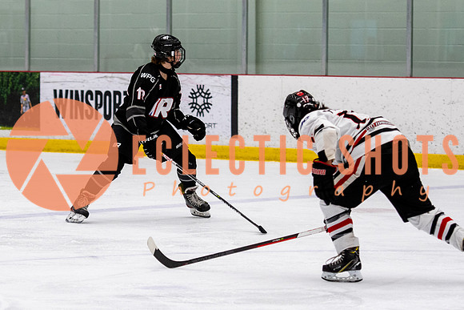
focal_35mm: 224
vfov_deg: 6.1
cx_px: 126
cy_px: 105
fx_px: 2888
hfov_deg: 9.2
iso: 1250
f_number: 2.8
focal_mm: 102
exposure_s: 1/640
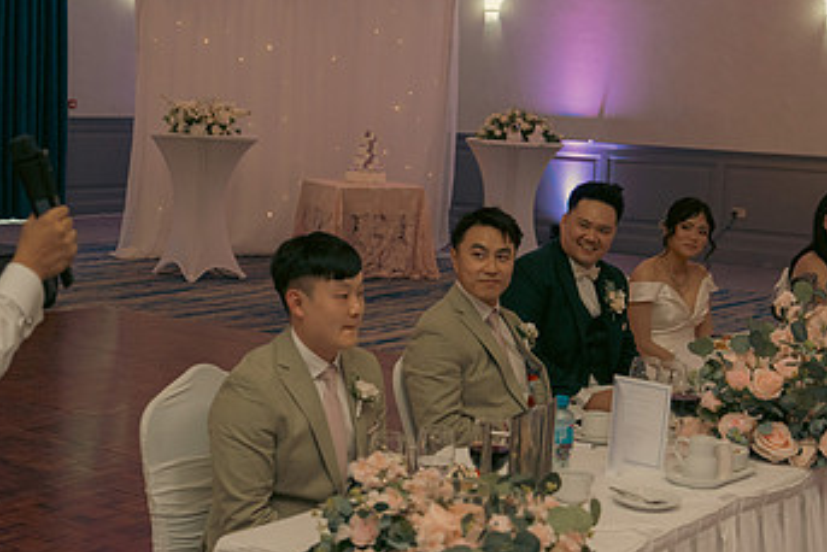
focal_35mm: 71
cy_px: 310
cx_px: 352
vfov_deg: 19.2
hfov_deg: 28.4
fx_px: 1632
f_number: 3.5
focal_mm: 42
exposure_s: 1/160
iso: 2500
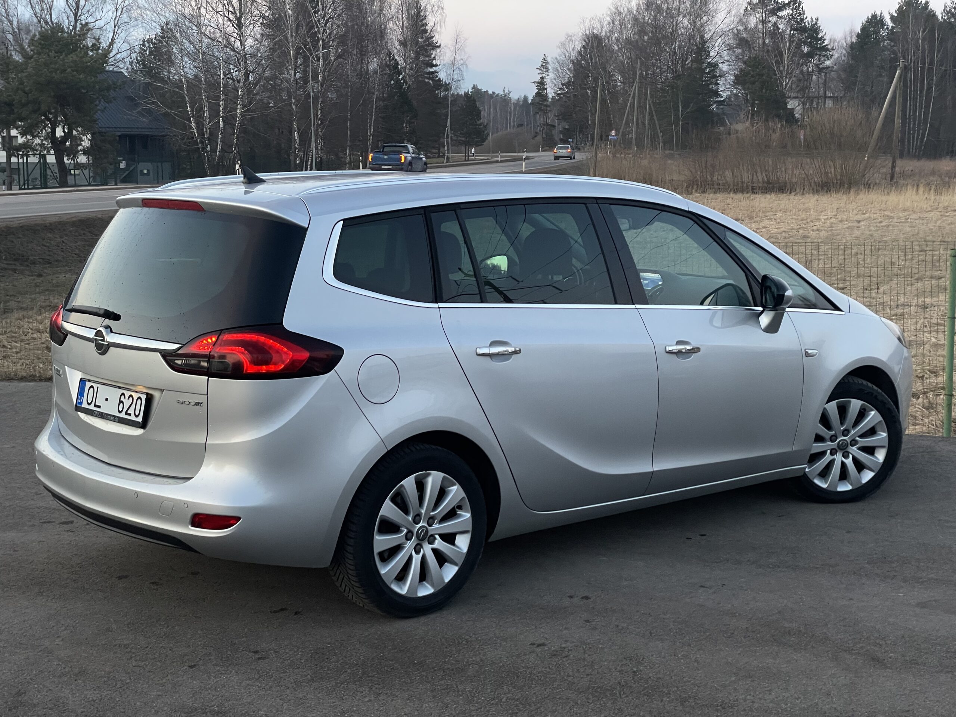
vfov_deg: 28.0
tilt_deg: -7.3
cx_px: 478
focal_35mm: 52
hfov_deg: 36.8
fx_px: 1436
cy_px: 358
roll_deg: +0.3
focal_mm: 6
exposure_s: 1/100
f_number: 2
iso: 160
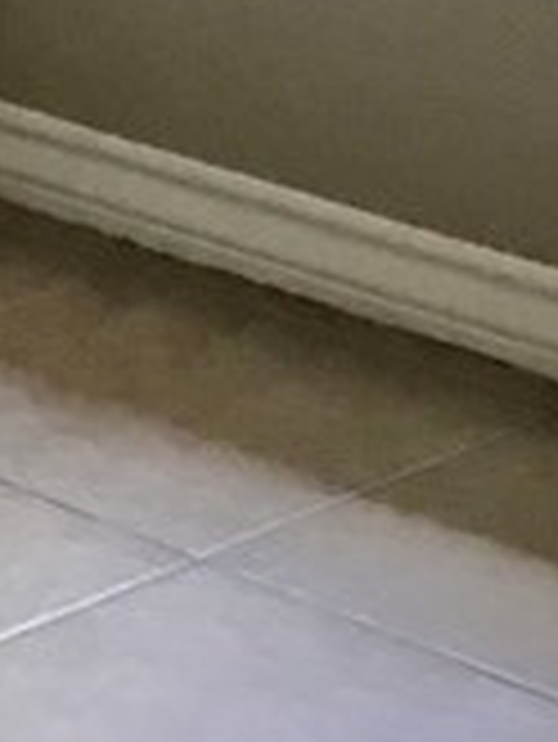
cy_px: -711
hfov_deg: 7.2
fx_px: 4121
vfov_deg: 9.6
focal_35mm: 192
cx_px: -873
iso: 25
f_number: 2.4
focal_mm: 3.3
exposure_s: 1/30
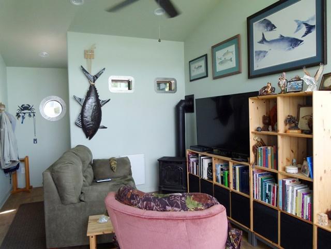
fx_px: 239
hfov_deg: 69.4
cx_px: 166
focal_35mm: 25
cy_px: 124
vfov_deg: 54.9
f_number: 2.8
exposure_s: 1/60
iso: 125
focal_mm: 4.5
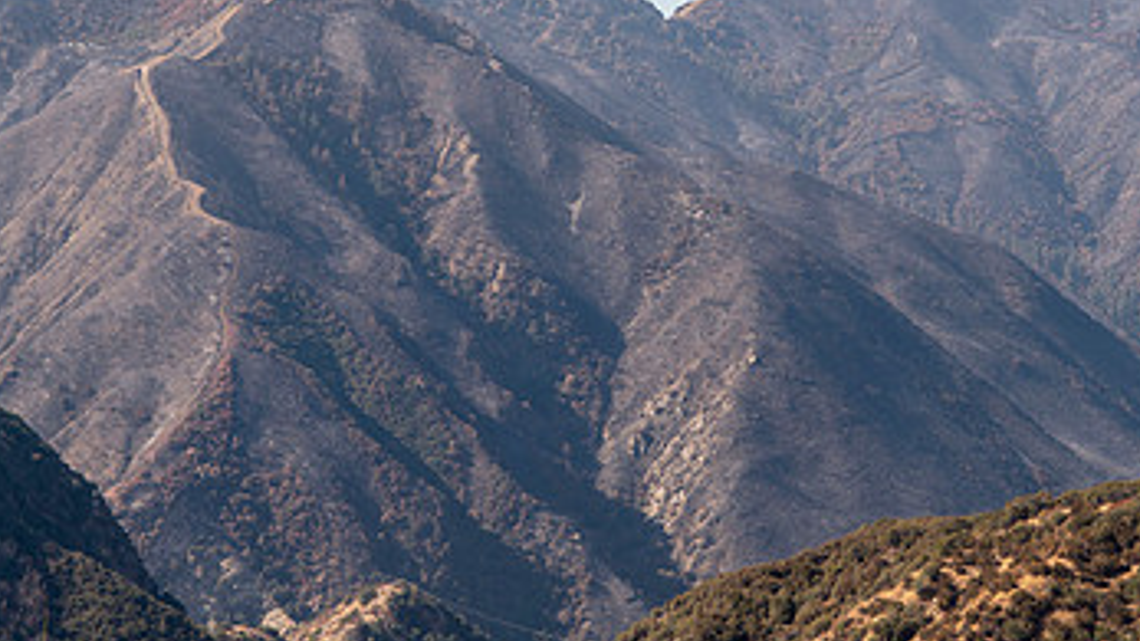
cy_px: 226
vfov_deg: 6.6
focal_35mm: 184
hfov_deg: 11.7
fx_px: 5561
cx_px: 723
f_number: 8
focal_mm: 105
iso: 100
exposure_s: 1/250
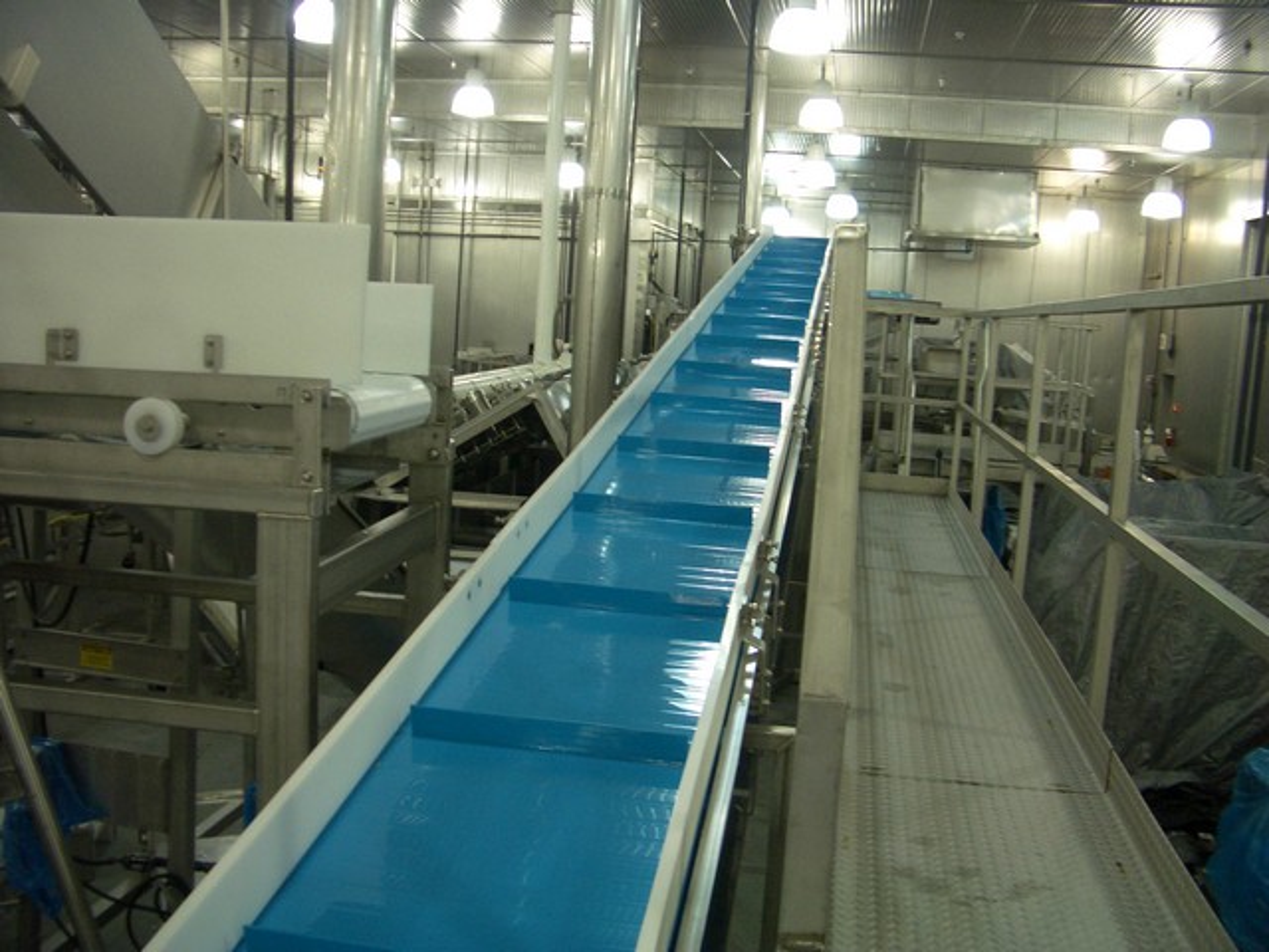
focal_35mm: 35
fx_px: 1283
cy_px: 476
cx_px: 634
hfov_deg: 52.6
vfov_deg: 40.7
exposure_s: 1/50
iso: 100
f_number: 2.6
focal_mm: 5.8
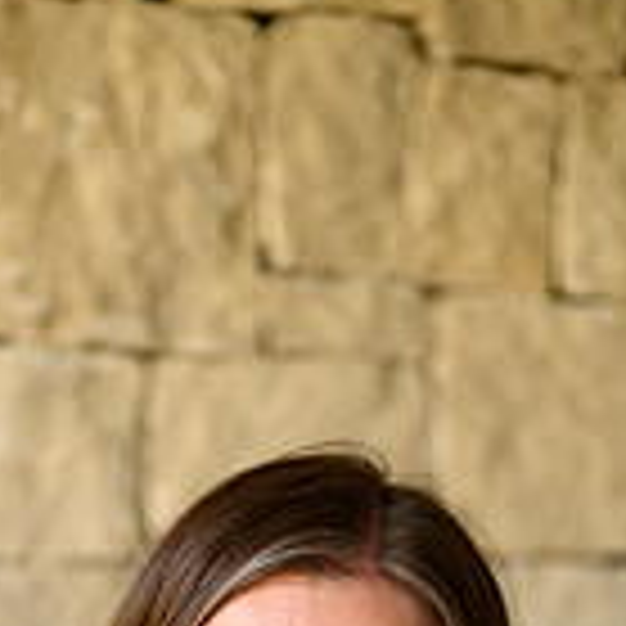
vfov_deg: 12.3
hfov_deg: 12.7
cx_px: 205
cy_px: 838
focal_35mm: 137
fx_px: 2803
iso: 100
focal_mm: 50
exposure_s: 1/125
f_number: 1.8
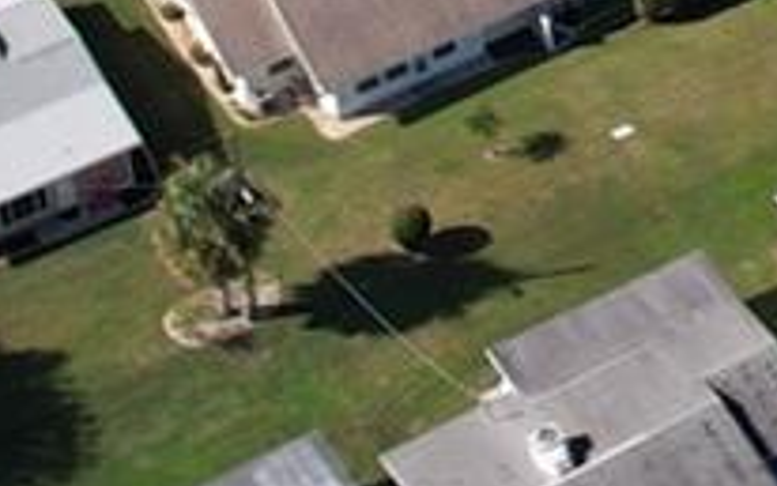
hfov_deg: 11.5
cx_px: 1218
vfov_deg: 6.5
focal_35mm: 174
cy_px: -1209
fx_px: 3687
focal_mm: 8.38
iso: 100
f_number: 2.8
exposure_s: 1/400
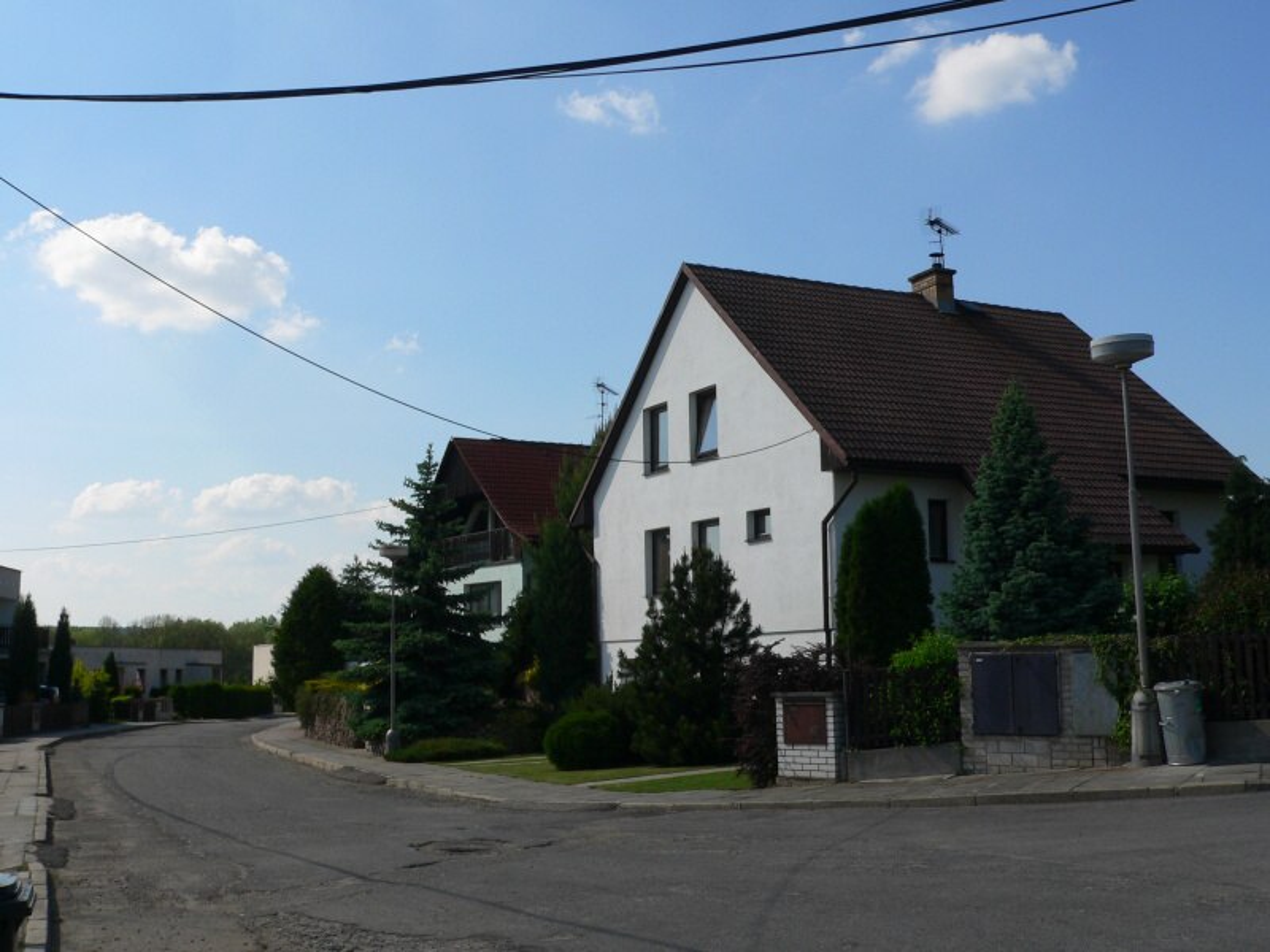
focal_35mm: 39
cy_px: 476
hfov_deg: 47.9
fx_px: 1431
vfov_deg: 36.8
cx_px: 635
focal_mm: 6.5
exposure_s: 1/500
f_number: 5.6
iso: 80
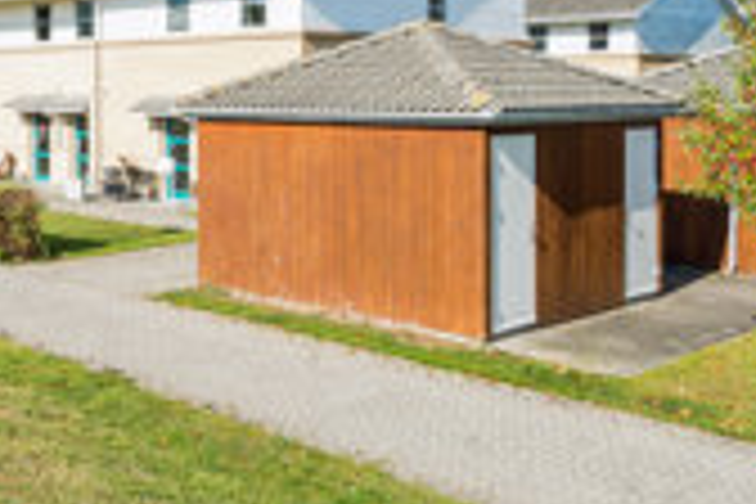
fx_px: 1050
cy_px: 101
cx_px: 68
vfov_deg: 26.5
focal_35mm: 50
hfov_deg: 36.9
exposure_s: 1/160
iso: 200
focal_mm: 21
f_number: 11
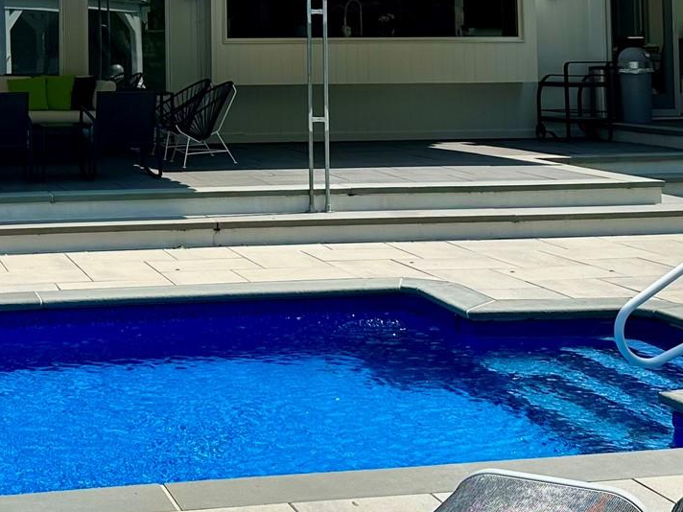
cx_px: 109
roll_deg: +0.1
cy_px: -34
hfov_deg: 27.4
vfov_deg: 20.4
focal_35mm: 69
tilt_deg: +3.3
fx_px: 1361
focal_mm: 6.86
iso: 80
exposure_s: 1/5848
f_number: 1.78
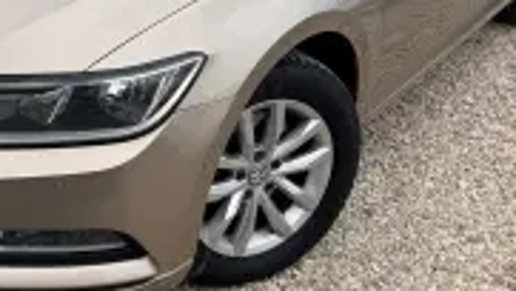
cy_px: 31
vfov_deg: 22.5
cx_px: 145
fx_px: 712
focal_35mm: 52
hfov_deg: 39.0
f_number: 1.78
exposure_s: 1/1060
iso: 80
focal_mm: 6.76
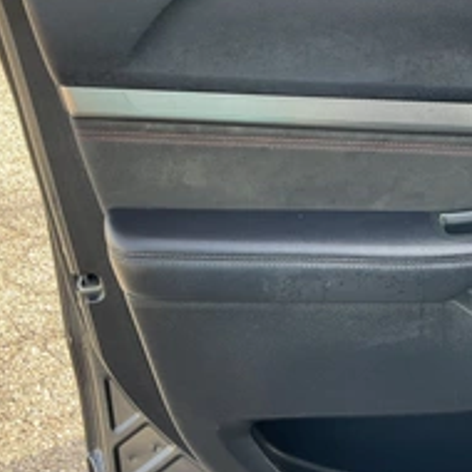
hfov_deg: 30.4
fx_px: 833
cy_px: 236
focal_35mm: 54
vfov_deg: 31.6
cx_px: 415
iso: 40
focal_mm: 3
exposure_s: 1/122
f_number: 1.8
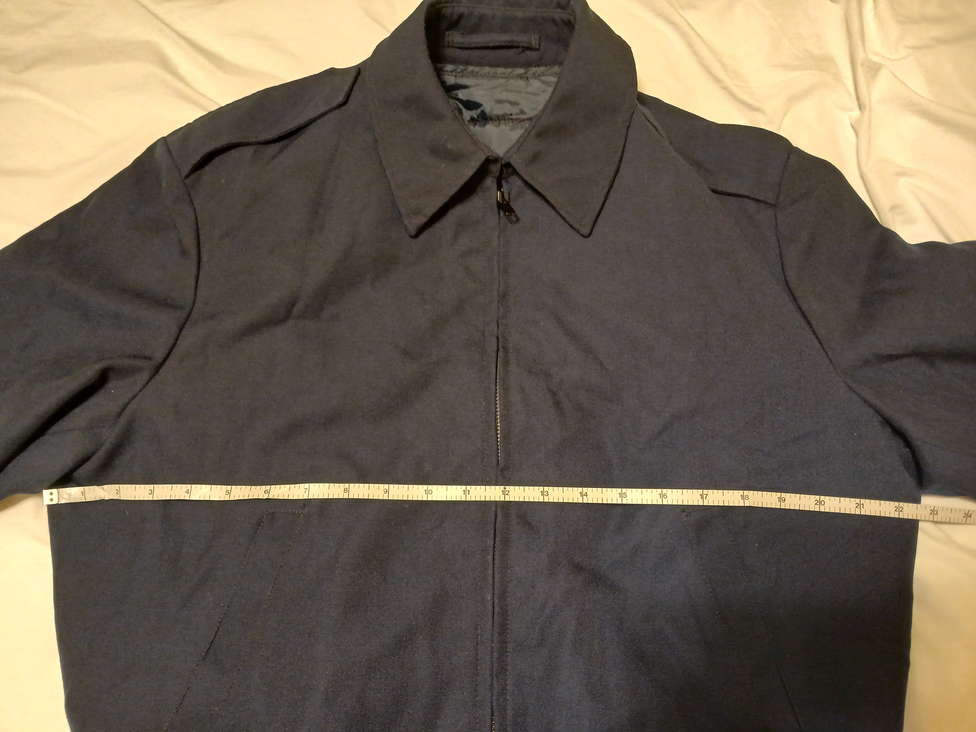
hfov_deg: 67.3
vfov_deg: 53.1
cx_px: 488
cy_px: 366
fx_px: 733
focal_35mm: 26
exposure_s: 1/24
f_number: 1.8
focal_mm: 3.98
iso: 320
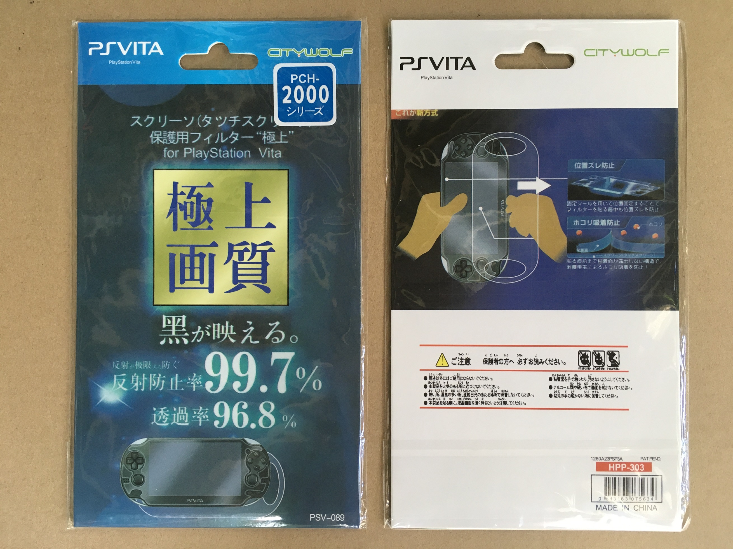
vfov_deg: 48.2
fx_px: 614
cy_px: 274
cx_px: 366
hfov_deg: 61.7
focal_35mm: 29
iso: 50
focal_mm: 4.15
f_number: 2.2
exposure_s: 1/33
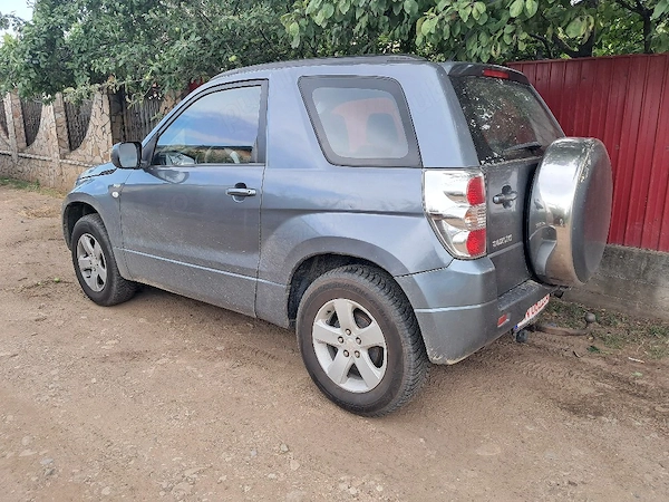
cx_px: 334
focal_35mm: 27
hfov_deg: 65.3
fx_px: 522
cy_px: 251
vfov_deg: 51.4
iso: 50
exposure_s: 1/50
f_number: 1.8
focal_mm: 4
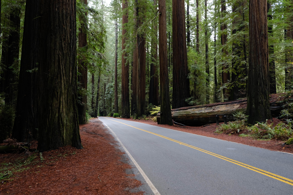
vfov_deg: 45.0
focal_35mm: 29
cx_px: 146
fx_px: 236
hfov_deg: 63.7
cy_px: 98
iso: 200
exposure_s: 1/15
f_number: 3.2
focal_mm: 19.6
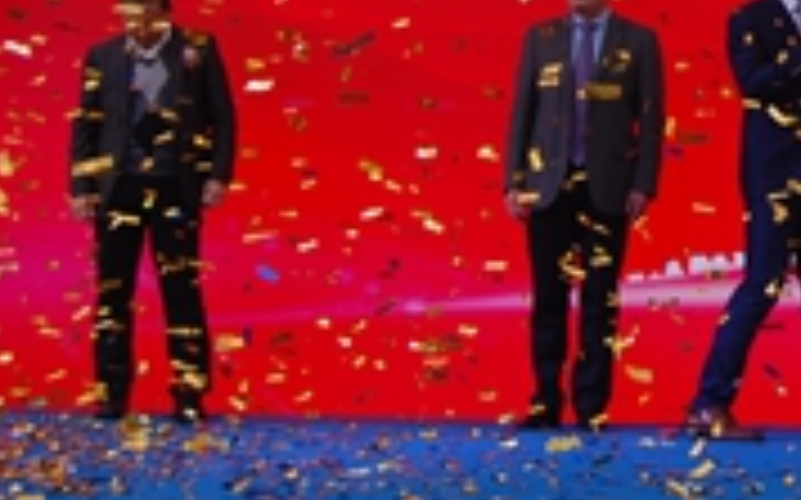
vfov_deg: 12.7
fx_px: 2147
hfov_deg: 19.4
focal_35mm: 98
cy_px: -216
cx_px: 1053
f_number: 5.6
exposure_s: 1/125
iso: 400
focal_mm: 23
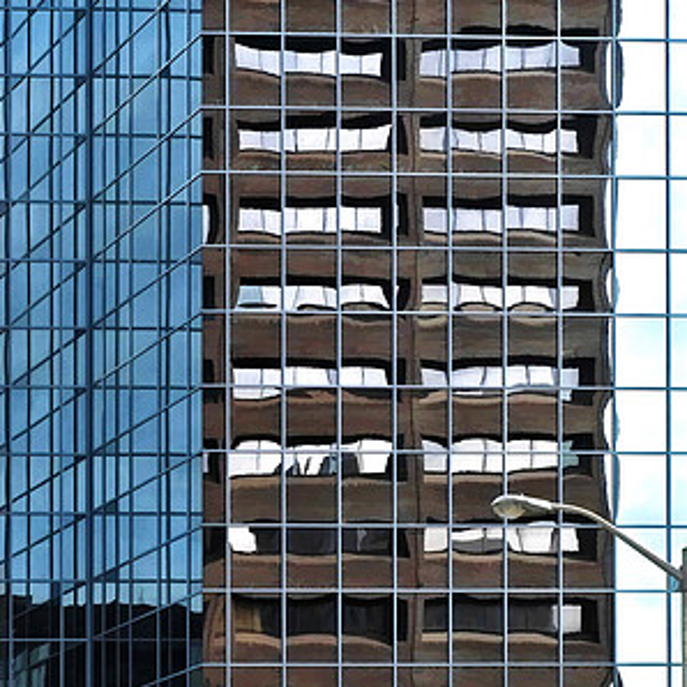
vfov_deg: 25.2
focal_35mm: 68
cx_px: 345
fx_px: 1527
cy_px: 224
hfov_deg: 25.4
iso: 250
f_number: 8
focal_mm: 35
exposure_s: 1/350
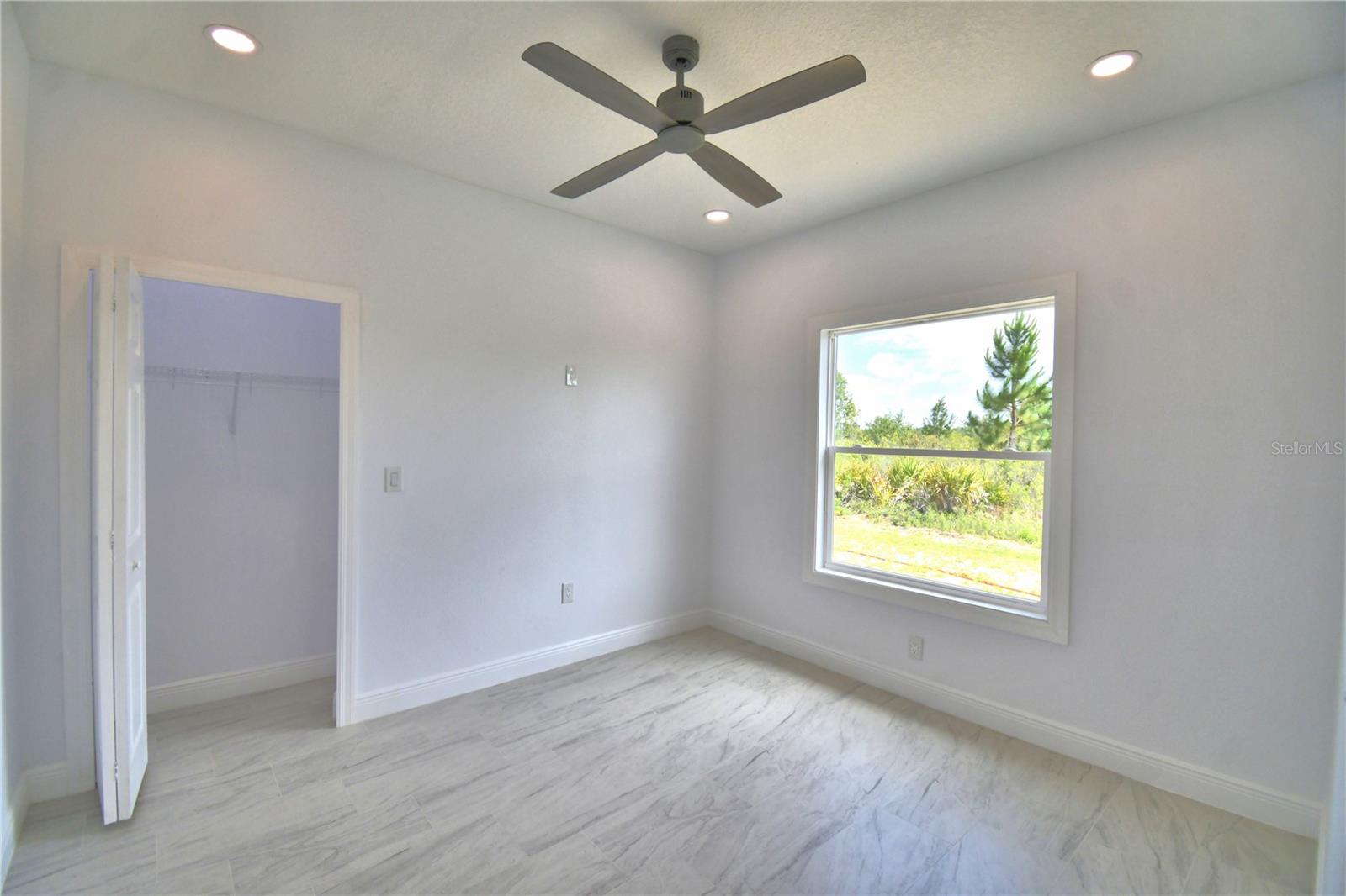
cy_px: 448
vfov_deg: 77.3
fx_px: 561
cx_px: 673
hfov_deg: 100.4
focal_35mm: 15
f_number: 4.5
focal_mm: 10
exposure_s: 1/500
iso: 140
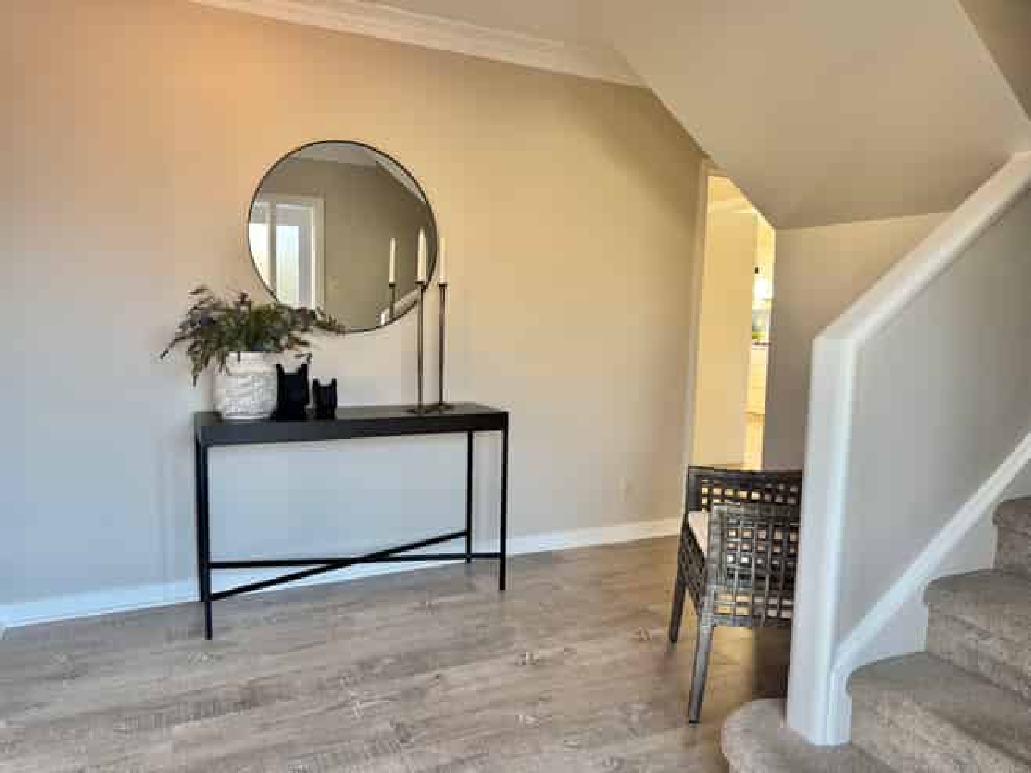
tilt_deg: -5.3
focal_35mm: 24
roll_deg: -0.9
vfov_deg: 56.8
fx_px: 715
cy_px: 386
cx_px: 516
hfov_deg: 71.6
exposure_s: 1/100
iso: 100
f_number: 1.78
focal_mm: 6.76
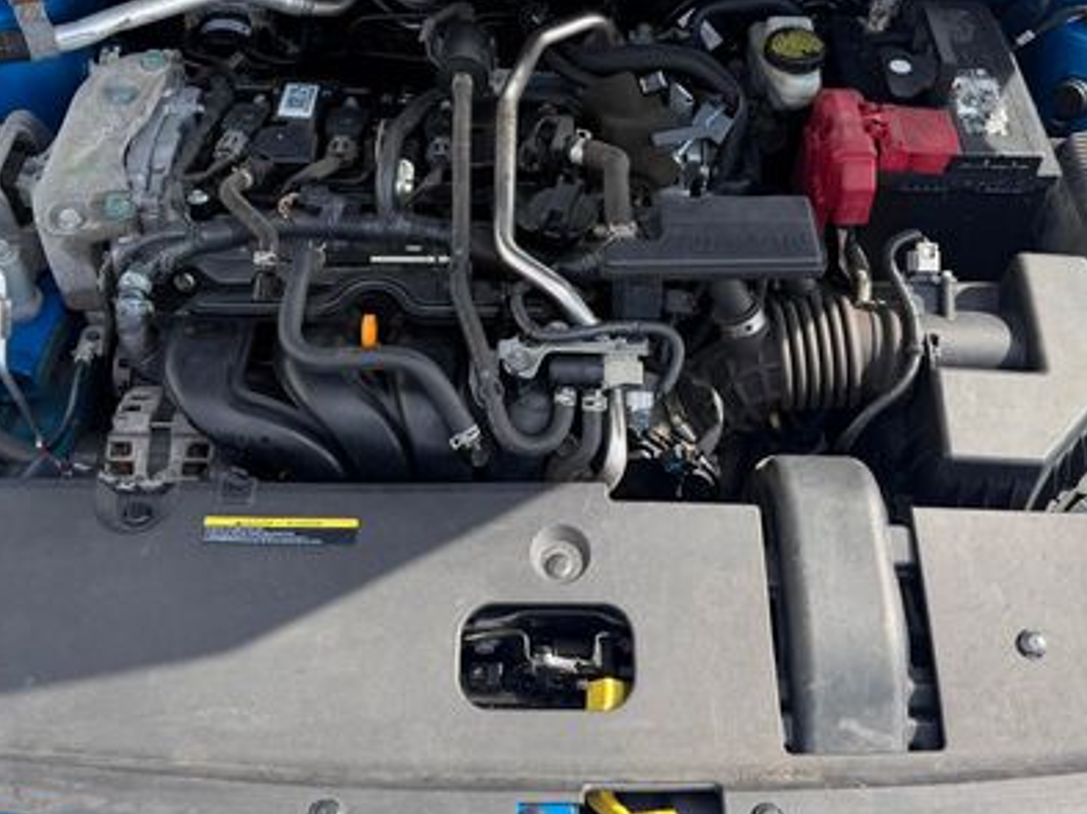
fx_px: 1224
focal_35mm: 39
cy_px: 251
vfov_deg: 36.3
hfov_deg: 47.9
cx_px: 560
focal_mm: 6.76
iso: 80
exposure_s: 1/967
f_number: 1.78
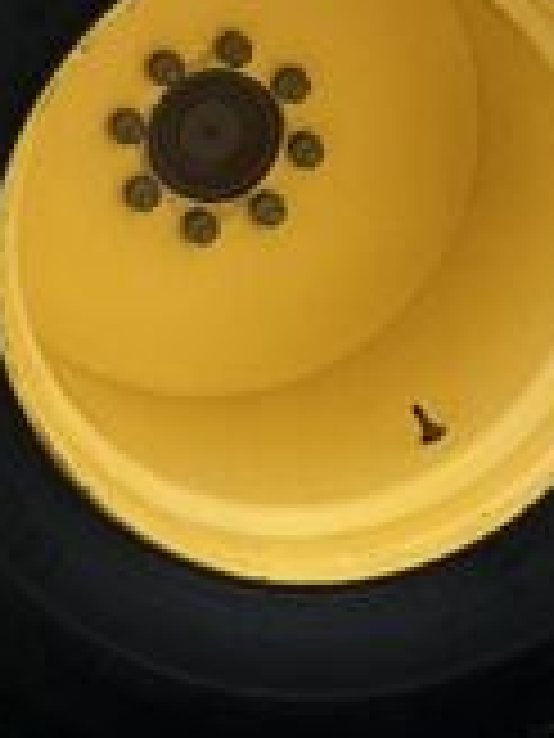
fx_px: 3734
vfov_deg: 10.9
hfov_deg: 8.2
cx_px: -459
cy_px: -360
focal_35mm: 175
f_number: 1.8
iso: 25
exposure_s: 1/1412
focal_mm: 3
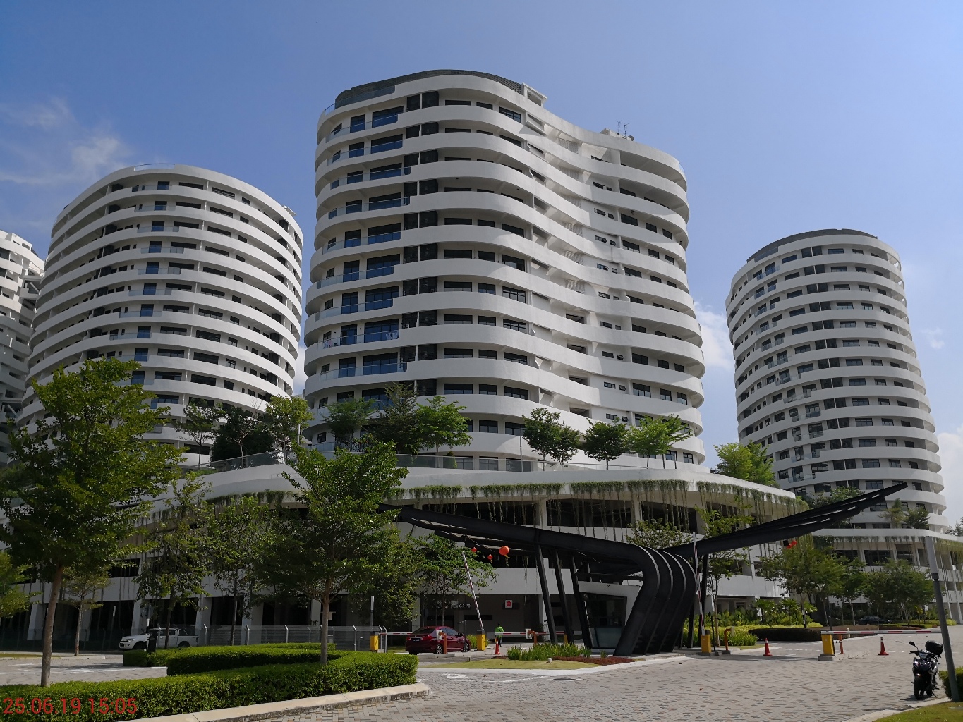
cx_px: 482
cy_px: 361
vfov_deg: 51.4
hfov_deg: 65.3
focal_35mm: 27
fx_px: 751
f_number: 1.6
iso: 50
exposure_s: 1/5208
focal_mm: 3.95
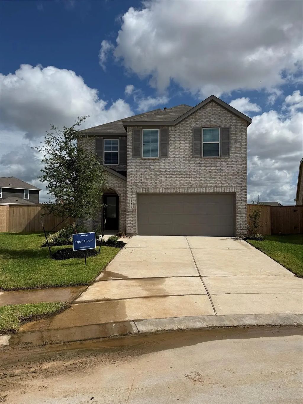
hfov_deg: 56.8
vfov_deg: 71.6
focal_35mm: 24
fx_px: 280
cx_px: 152
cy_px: 202
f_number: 1.78
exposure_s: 1/11905
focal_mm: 6.76
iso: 80
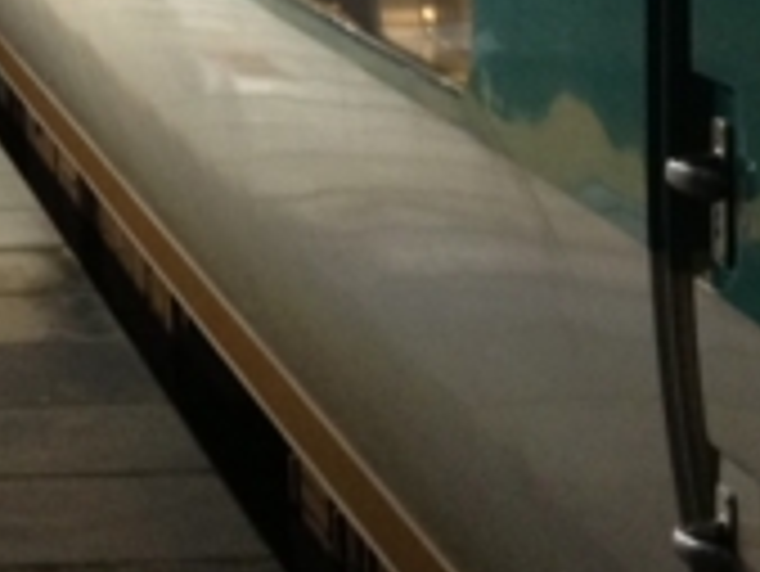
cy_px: -315
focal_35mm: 166
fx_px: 3647
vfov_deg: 8.7
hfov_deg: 11.5
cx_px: -270
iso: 160
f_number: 2.4
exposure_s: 1/20
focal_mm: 4.28
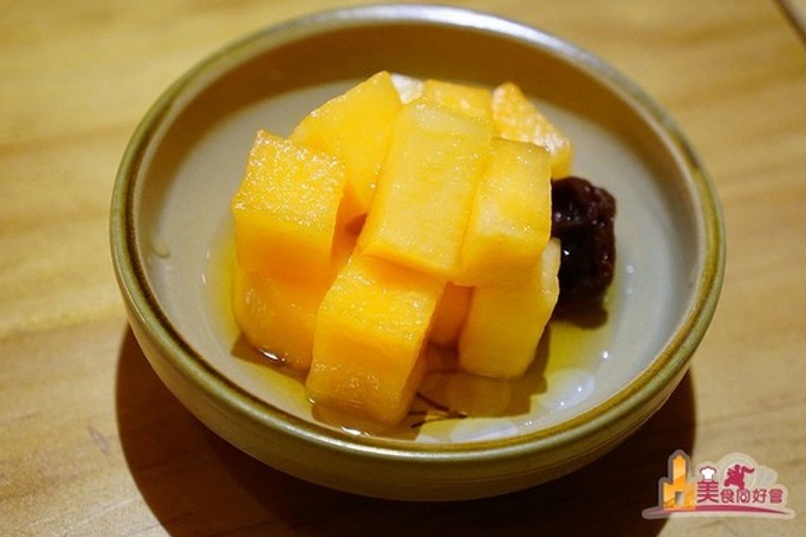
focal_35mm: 62
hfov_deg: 32.4
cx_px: 401
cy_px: 265
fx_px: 1388
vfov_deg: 21.9
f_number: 4.5
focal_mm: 40
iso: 3200
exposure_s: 1/80
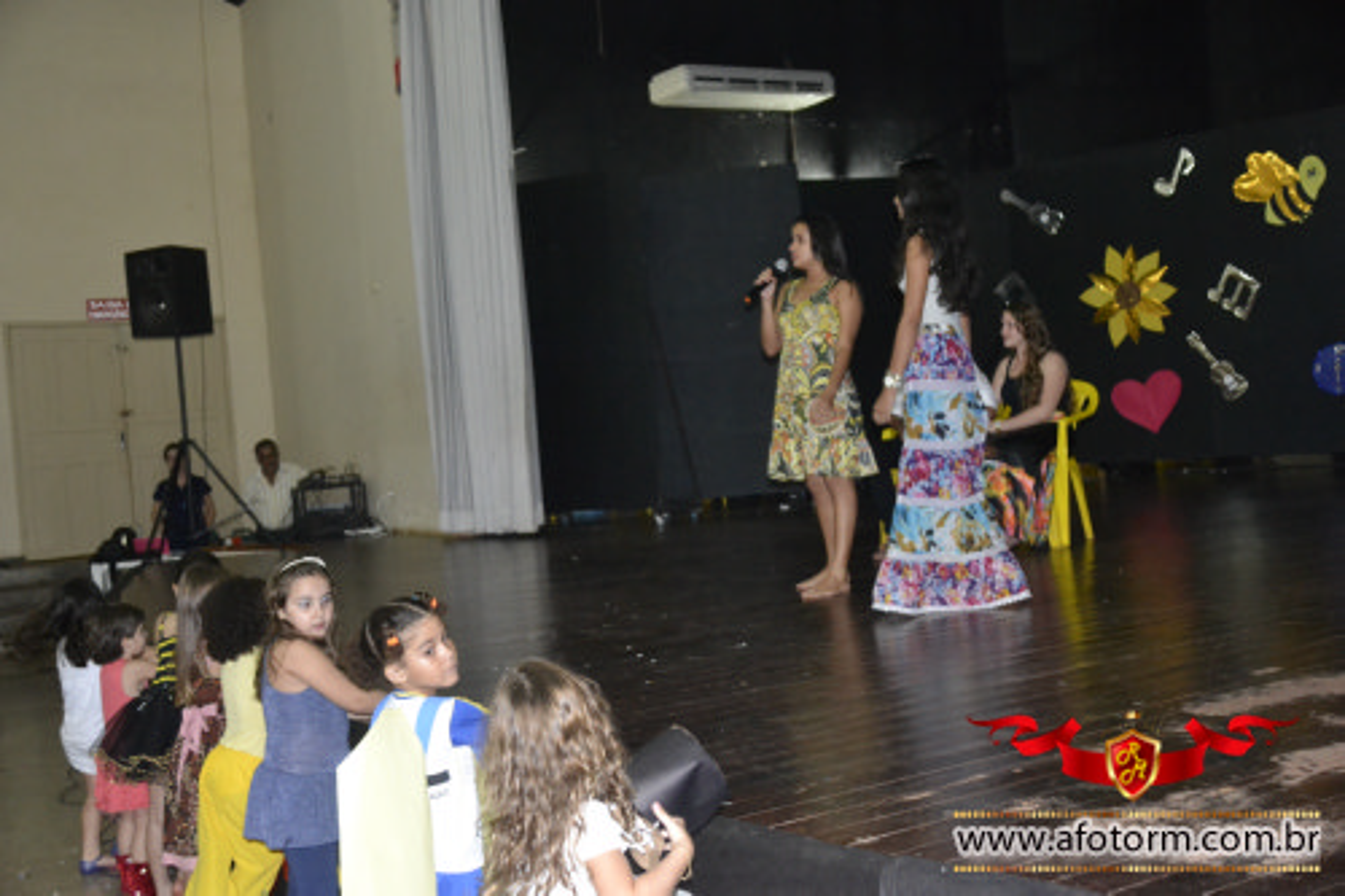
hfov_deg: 46.4
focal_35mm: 42
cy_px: 448
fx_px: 1569
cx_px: 672
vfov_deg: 31.9
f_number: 4
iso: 3200
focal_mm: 28
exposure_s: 1/60
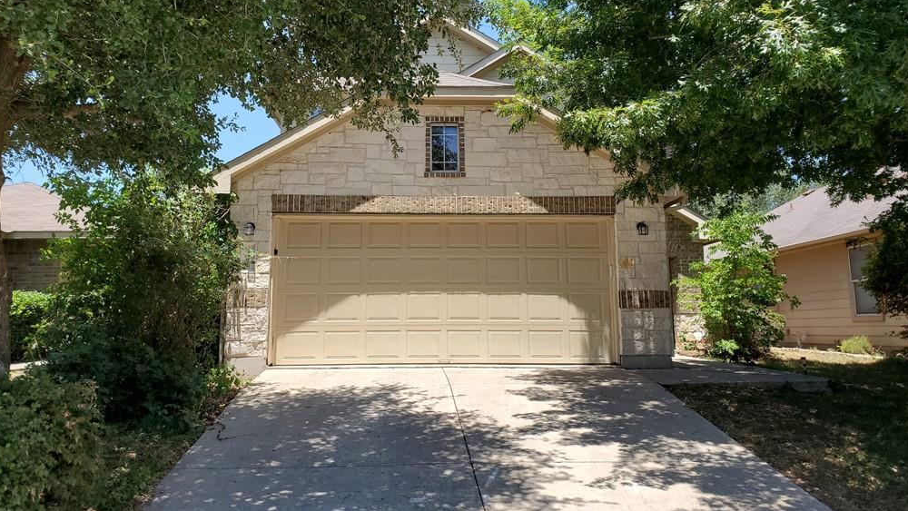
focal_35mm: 29
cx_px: 454
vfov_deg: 40.1
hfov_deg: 66.1
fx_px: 698
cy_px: 215
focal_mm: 4.3
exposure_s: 1/1013
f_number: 2.4
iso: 50
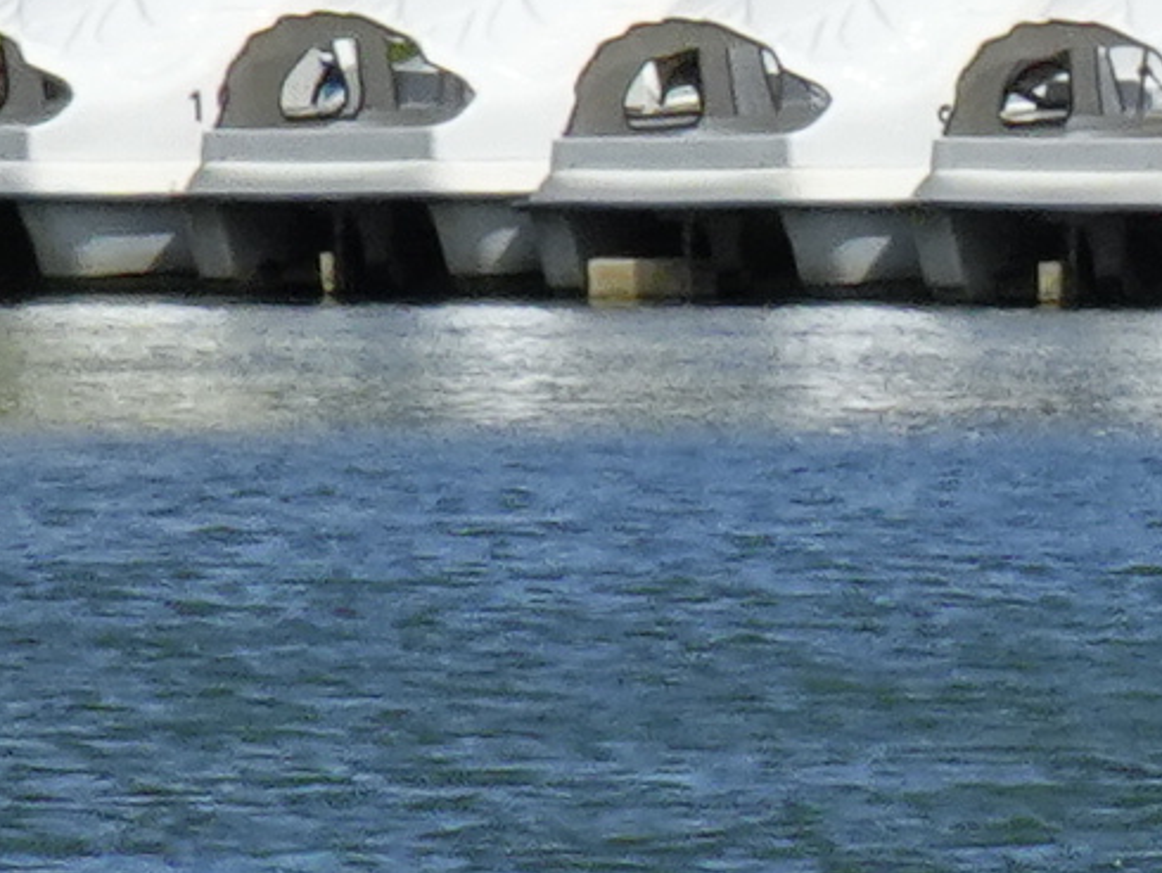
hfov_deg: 0.8
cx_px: 3292
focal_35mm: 2412
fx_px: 81006
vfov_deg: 0.6
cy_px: -470
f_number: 6.3
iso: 100
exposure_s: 1/500
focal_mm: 52.58
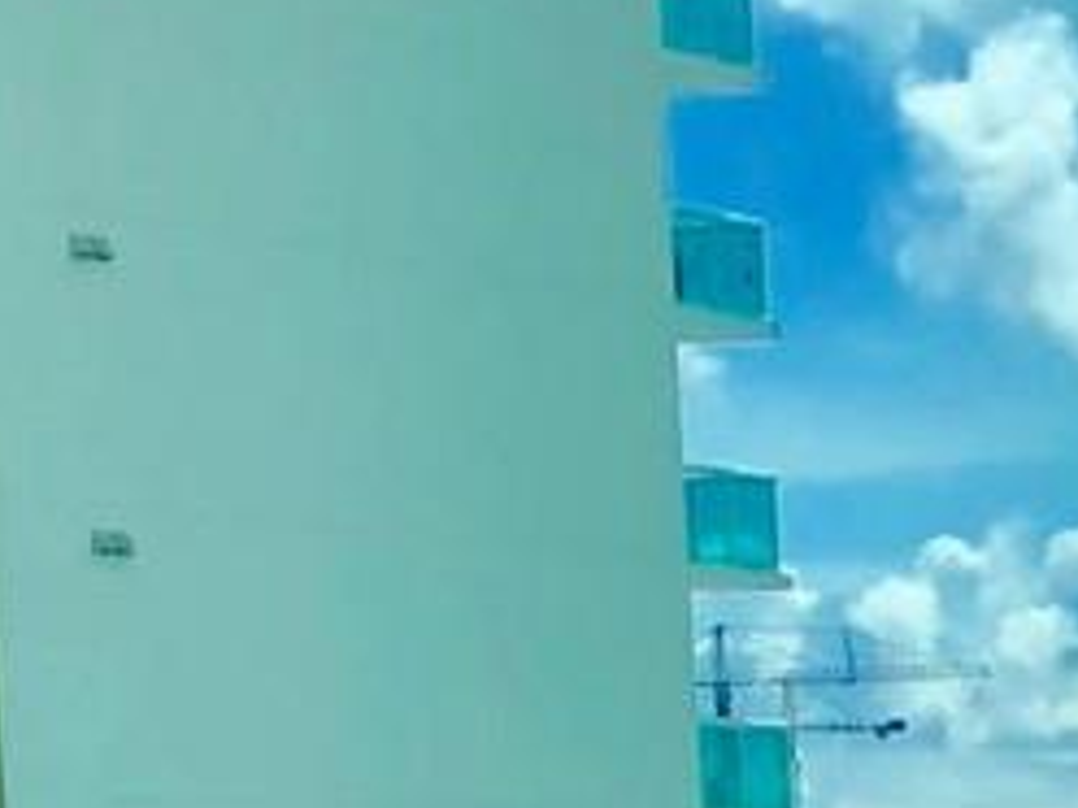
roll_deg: -0.5
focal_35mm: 181
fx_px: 5637
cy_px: 1855
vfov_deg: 7.7
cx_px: 2630
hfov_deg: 9.6
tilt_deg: -8.3
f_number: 1.8
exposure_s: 1/2114
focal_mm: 4
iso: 20
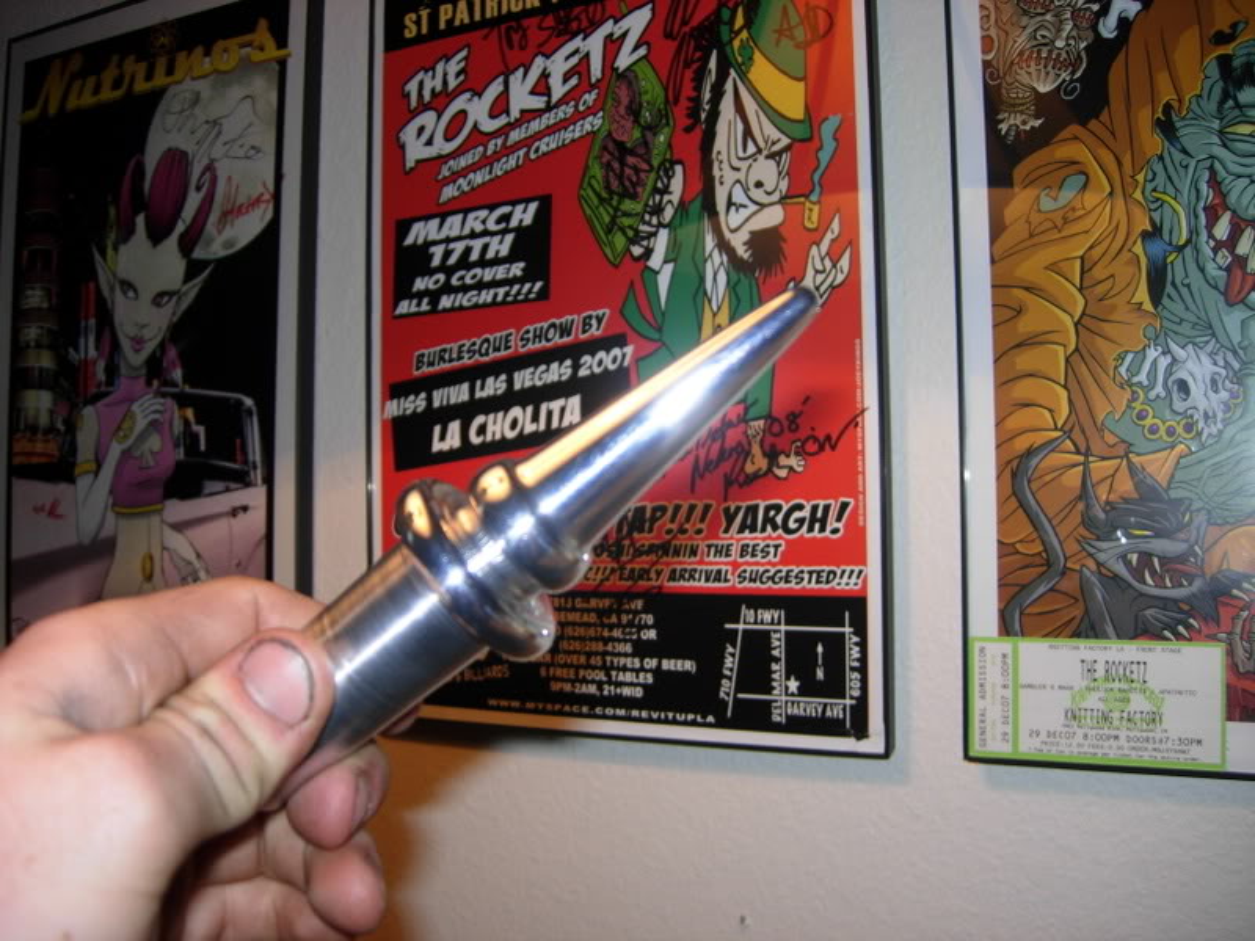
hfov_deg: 51.4
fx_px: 1305
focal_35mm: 36
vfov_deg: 39.7
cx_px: 628
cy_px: 470
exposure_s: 1/45.2
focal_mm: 7.5
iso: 50
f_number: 2.7
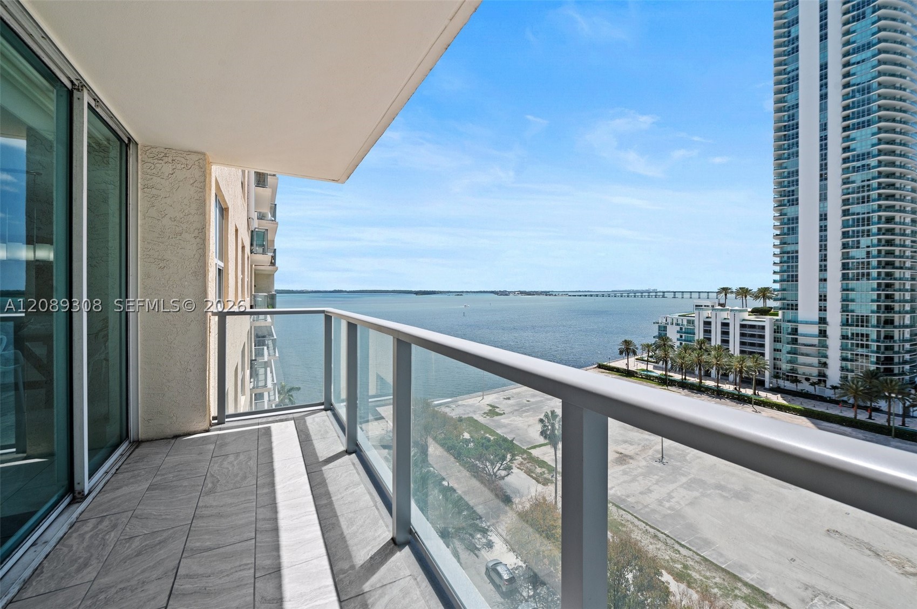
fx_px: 356
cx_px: 458
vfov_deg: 81.1
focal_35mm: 14
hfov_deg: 104.3
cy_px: 304
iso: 200
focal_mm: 14
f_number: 8
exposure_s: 1/1000
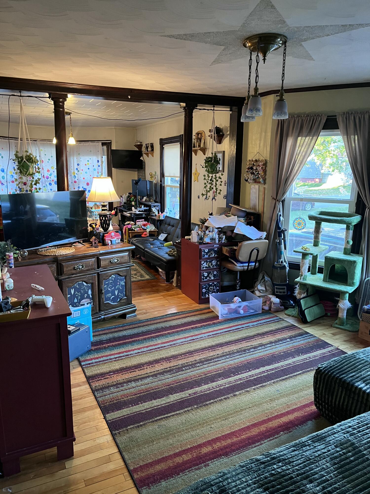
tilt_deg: -13.2
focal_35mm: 26
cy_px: 247
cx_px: 185
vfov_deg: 67.3
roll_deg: -0.5
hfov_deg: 53.1
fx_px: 371
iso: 400
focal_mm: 5.1
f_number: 1.6
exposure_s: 1/60
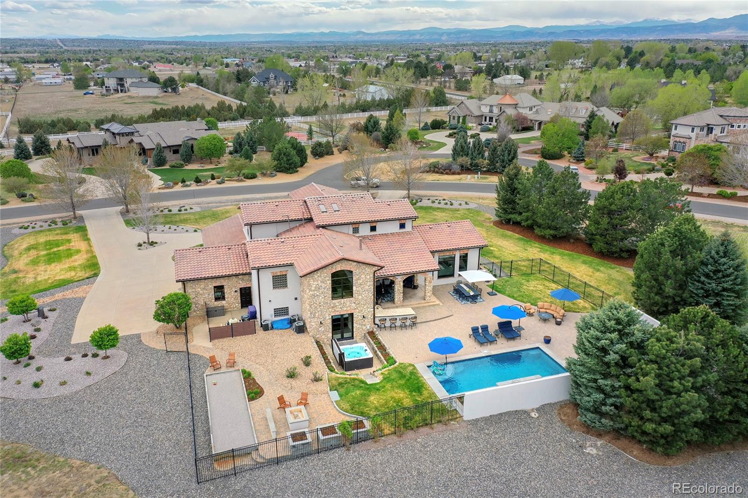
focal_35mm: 28
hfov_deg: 65.5
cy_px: 249
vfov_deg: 46.4
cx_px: 374
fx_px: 582
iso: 100
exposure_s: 1/200
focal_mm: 10.26
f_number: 5
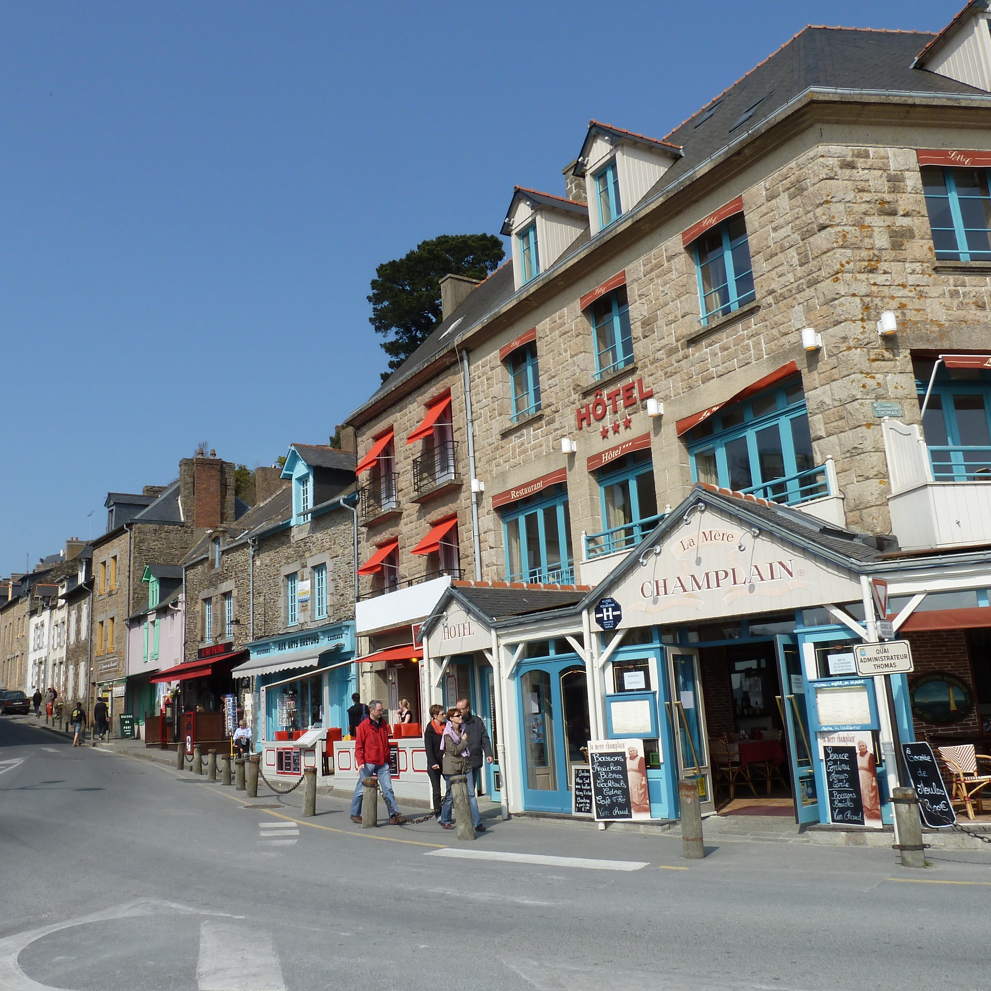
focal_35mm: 30
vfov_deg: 54.0
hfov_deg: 53.7
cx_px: 400
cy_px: 502
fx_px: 972
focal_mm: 4.1
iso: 80
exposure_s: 1/400
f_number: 5.6
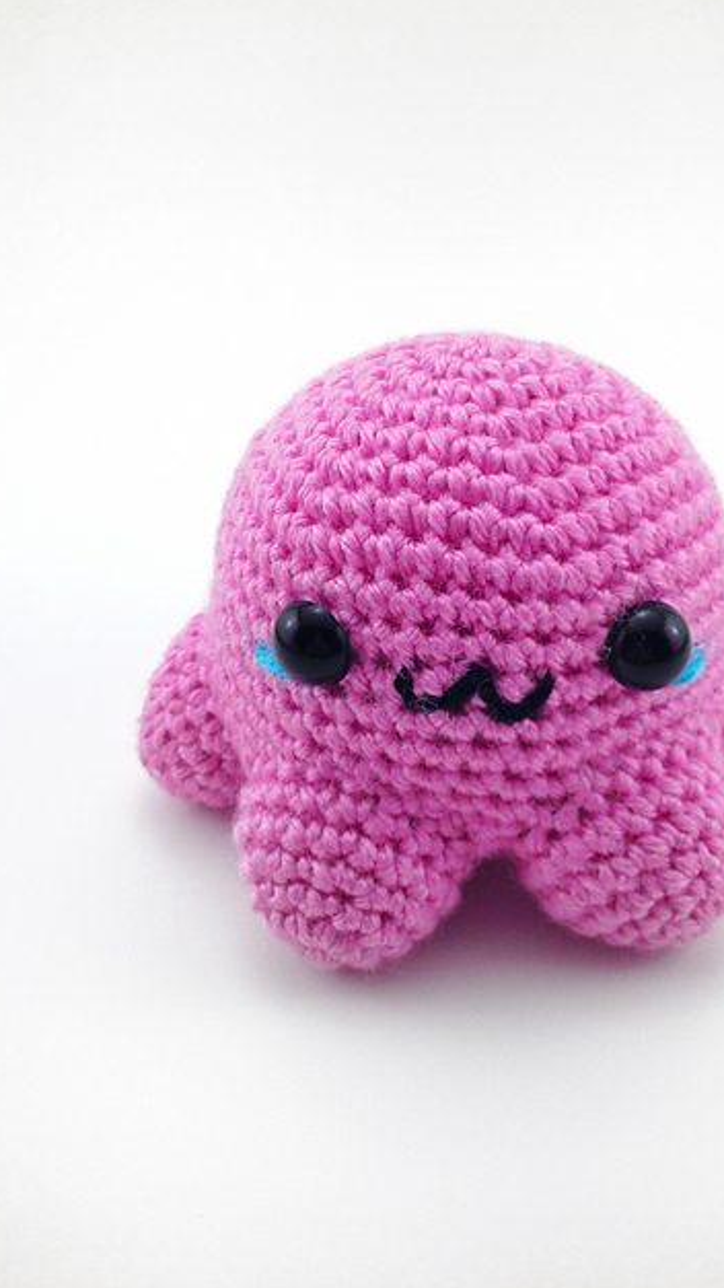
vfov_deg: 51.6
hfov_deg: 30.3
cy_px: 648
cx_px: 467
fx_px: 1331
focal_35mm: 39
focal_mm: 4.28
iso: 64
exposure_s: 1/120
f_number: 2.4
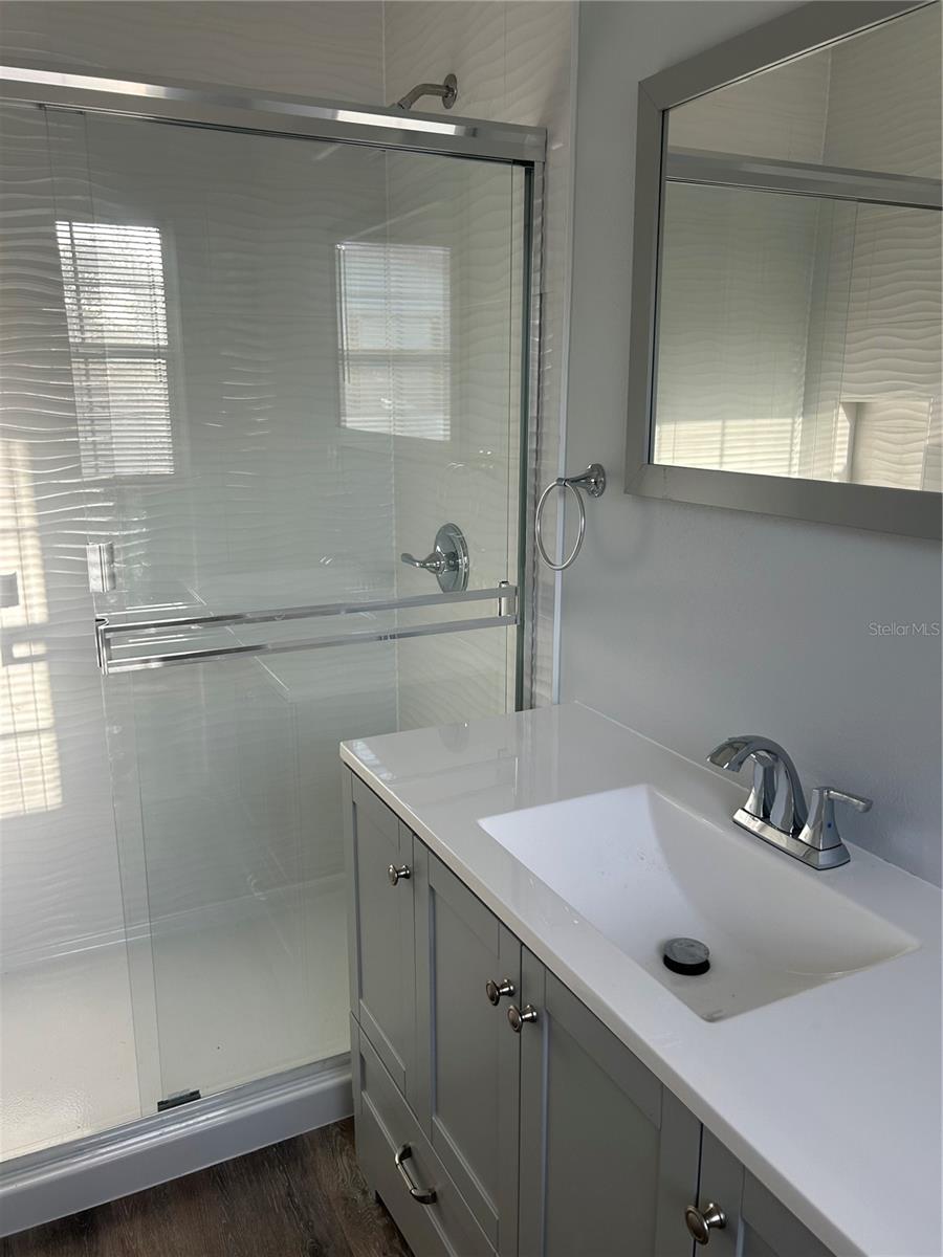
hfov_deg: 53.1
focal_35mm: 26
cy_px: 628
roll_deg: -0.7
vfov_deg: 67.3
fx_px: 944
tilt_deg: -13.7
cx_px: 472
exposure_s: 1/209
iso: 40
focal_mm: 5.7
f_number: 1.5
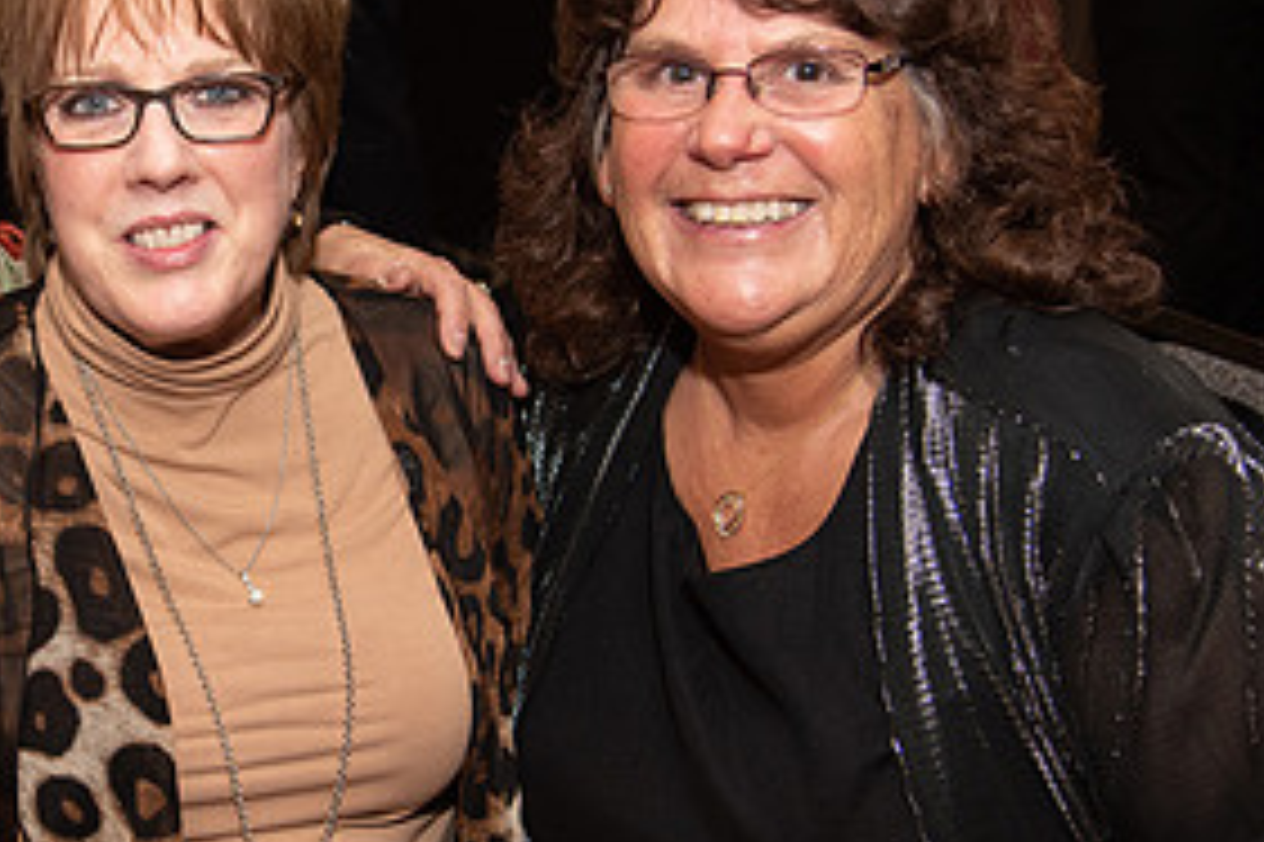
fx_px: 2246
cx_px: 144
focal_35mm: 64
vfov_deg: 21.2
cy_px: 394
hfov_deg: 30.2
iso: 800
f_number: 4
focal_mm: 31
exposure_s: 1/200
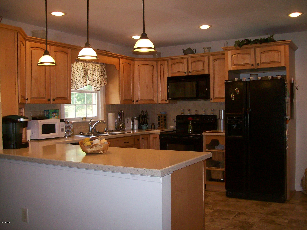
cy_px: 115
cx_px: 154
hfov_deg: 51.4
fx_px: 319
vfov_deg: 39.7
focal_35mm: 36
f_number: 2.7
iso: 200
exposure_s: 1/64
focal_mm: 6
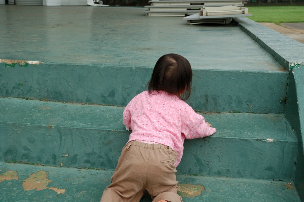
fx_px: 405
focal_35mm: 48
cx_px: 152
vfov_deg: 28.0
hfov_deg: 41.1
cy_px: 101
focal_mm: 32
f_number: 5.6
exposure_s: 1/125
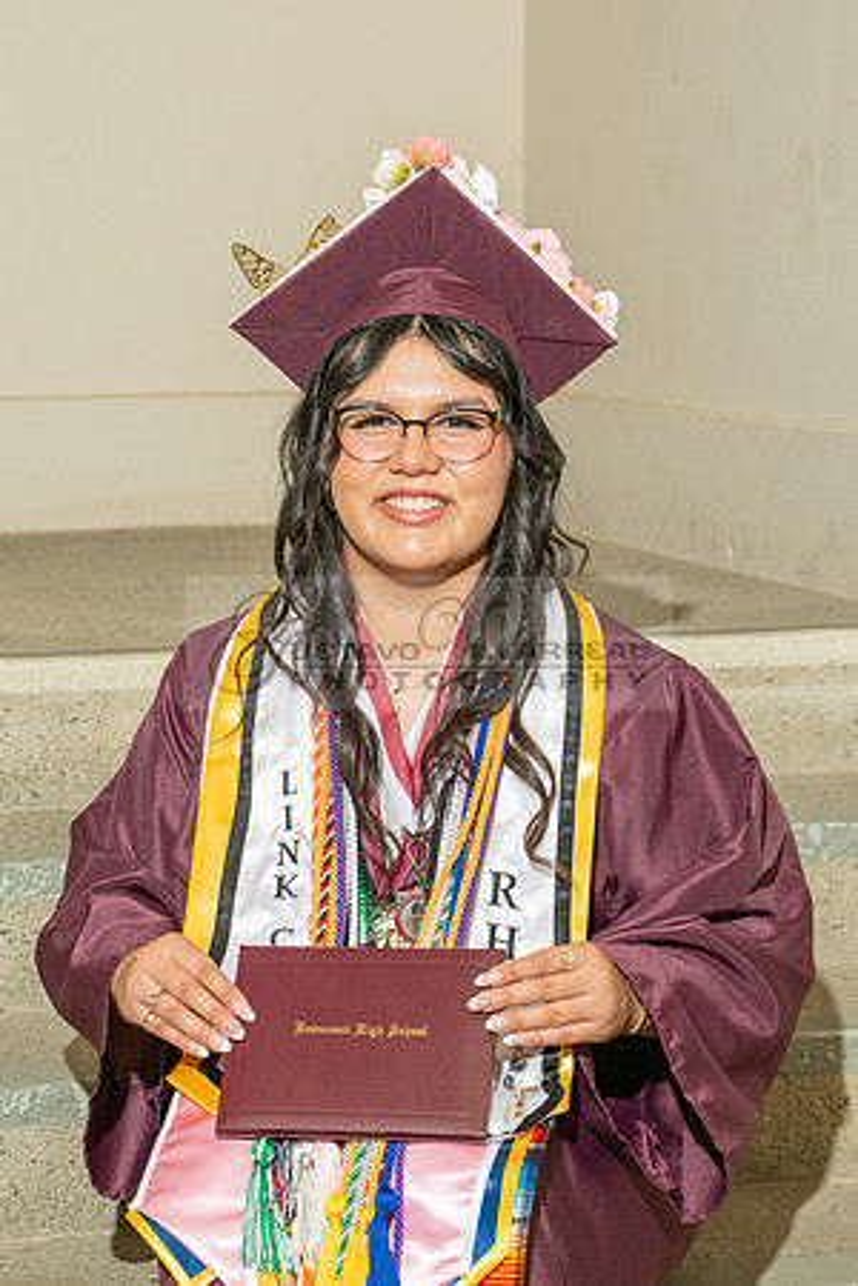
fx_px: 4007
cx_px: 273
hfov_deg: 12.2
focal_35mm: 112
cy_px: 600
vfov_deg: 18.2
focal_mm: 70
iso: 400
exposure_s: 1/200
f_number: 5.6
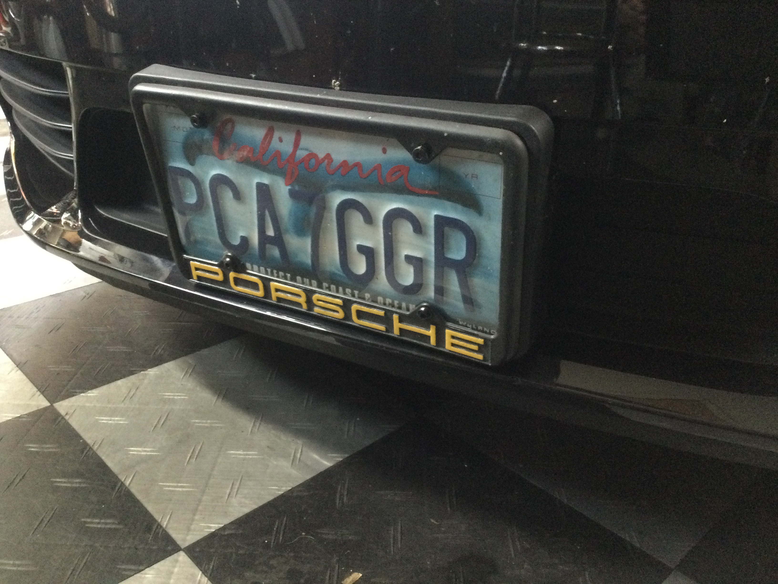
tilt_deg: -25.6
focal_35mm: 31
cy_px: 292
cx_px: 389
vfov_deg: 45.4
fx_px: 697
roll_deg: +1.5
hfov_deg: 58.4
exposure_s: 1/15
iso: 400
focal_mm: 3.3
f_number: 2.4
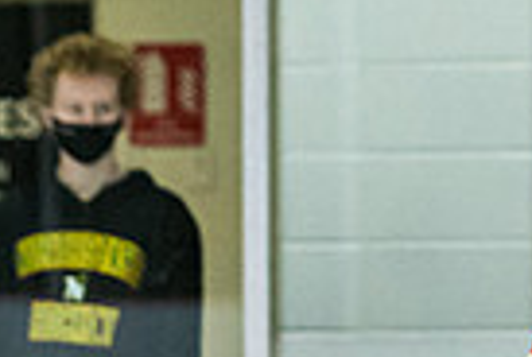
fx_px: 12737
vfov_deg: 1.6
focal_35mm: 860
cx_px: -493
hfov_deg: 2.4
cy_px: 546
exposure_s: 1/640
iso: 2200
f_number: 2.8
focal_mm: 112
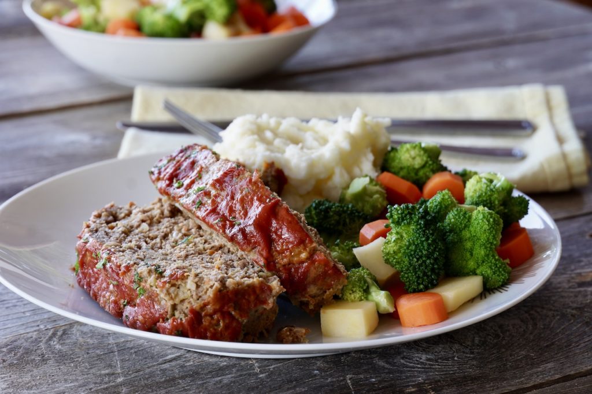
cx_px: 296
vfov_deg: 13.2
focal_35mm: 104
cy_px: 197
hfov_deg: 19.7
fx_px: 1701
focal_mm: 69
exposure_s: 1/6
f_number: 7.1
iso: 100
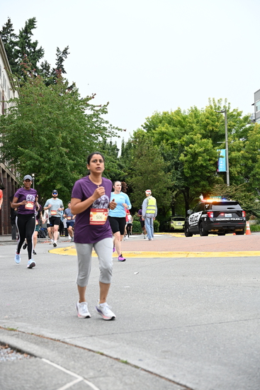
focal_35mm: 57
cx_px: 130
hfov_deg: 23.8
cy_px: 195
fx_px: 617
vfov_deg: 35.0
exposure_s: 1/800
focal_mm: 57
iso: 1600
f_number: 4
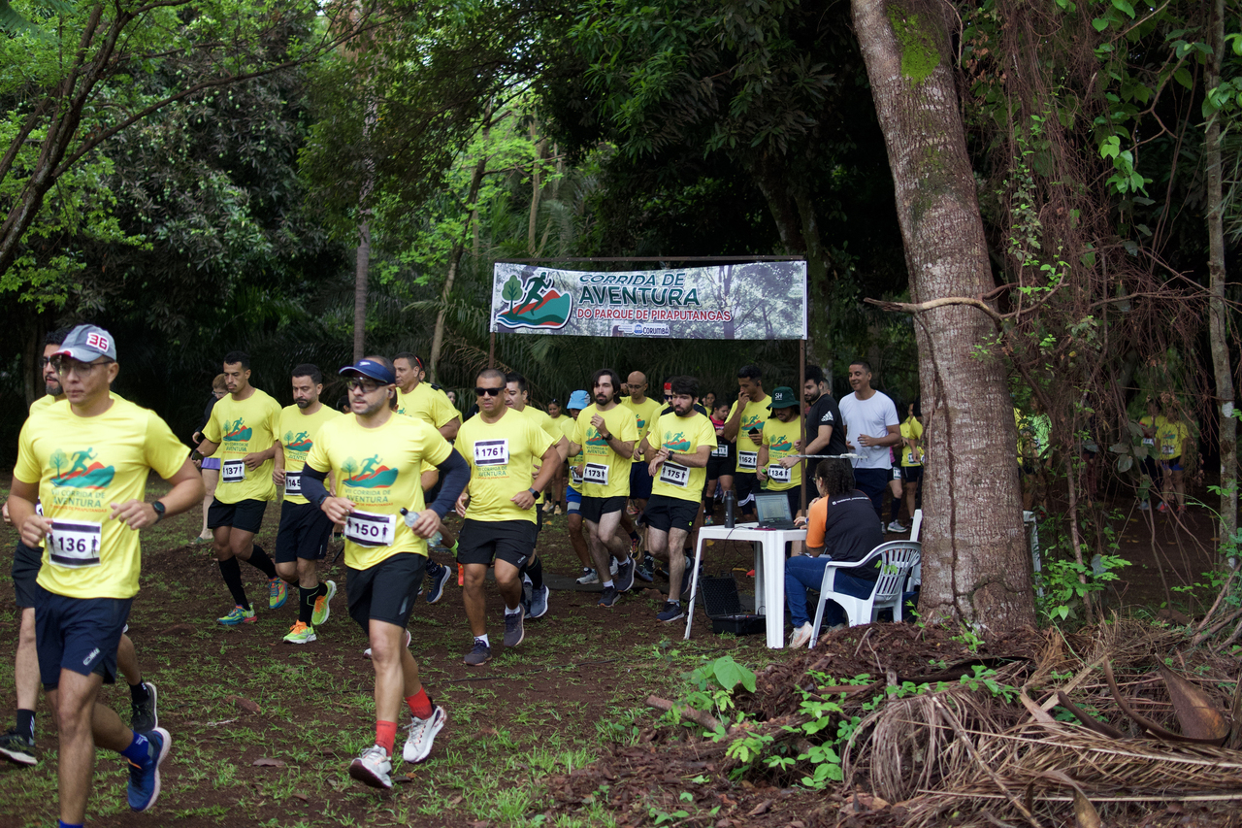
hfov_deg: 43.6
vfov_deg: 29.9
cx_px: 621
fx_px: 1552
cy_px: 414
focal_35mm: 45
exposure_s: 1/640
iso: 1000
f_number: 1.6
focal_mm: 30
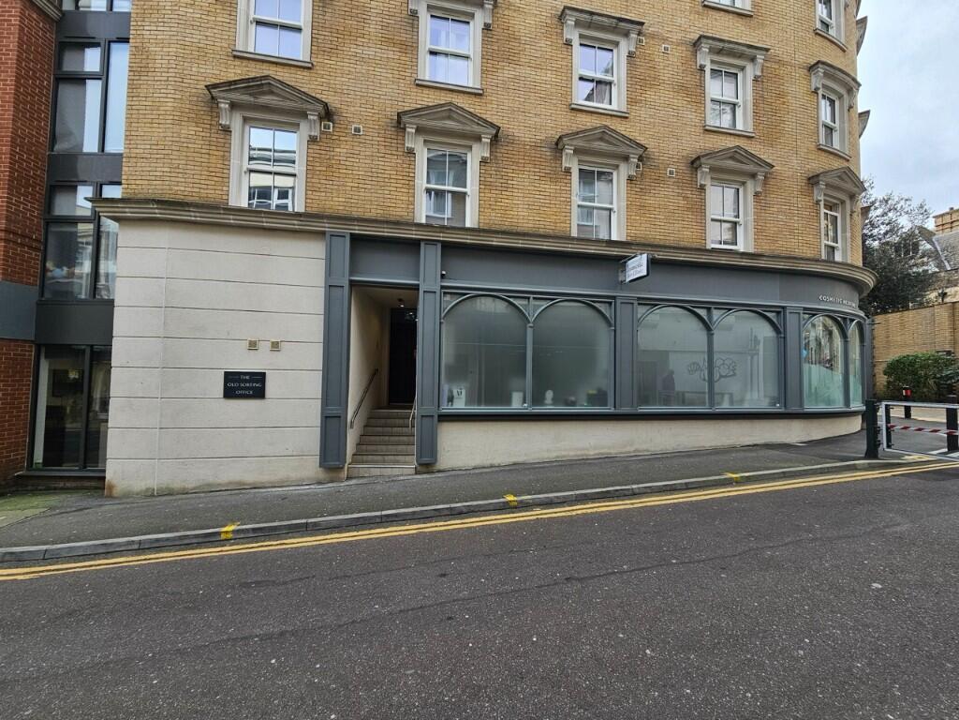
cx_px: 480
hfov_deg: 106.2
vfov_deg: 89.9
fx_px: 360
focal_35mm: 13
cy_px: 360
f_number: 2.2
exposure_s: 1/496
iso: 50
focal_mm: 2.2
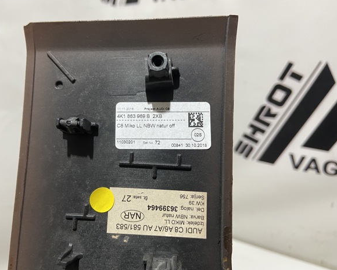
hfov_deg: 62.1
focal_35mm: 28
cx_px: 156
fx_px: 279
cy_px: 136
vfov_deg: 51.5
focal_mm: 4.25
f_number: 1.8
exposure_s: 1/50
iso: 160
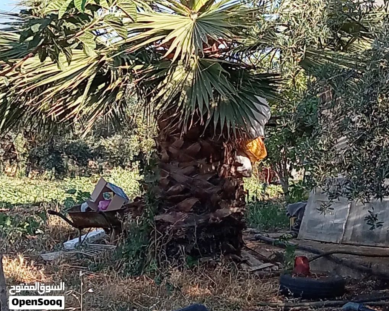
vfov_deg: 15.8
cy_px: 58
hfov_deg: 19.8
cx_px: 195
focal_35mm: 97
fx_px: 1117
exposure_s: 1/508
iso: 100
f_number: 1.8
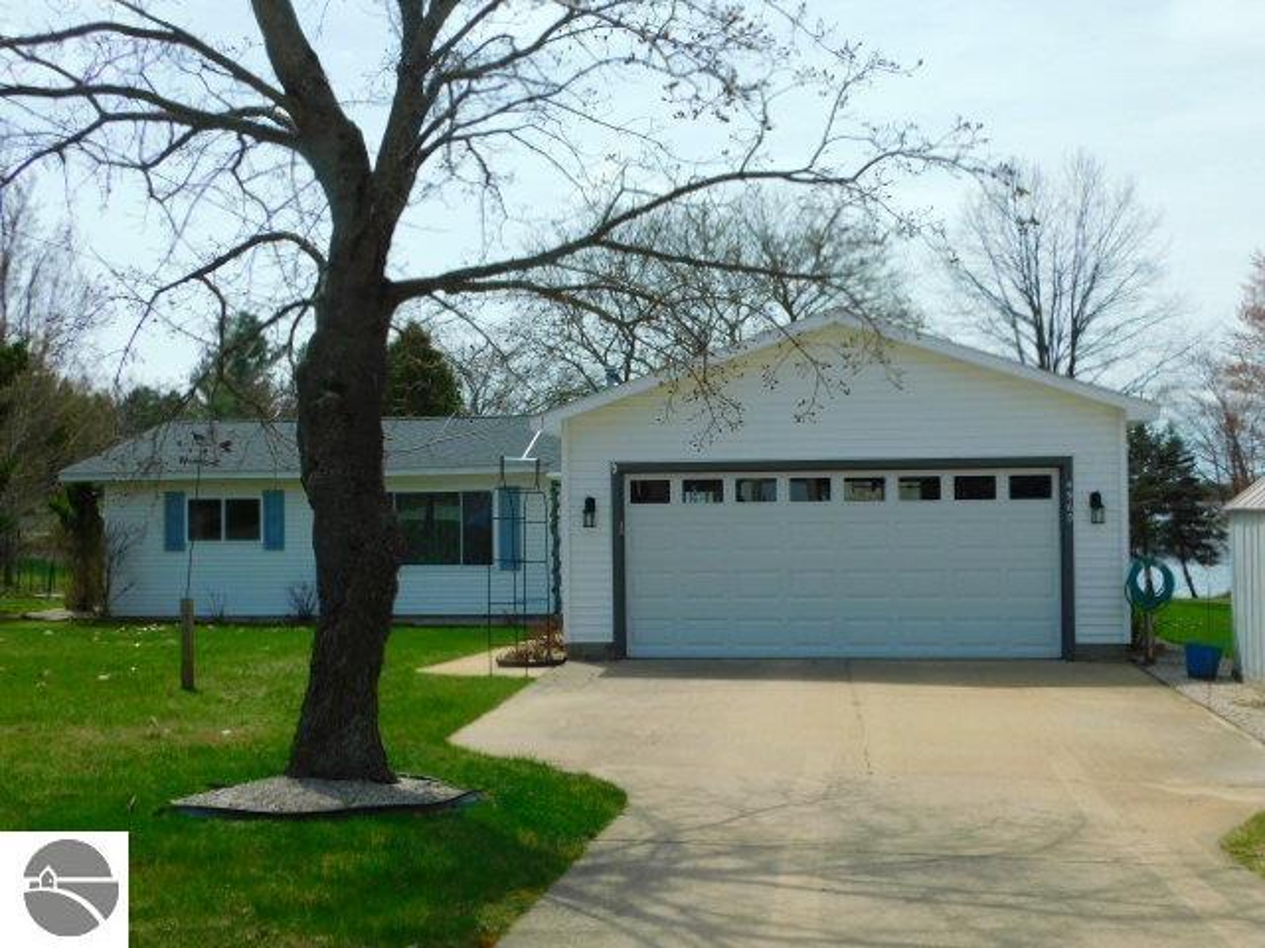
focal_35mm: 40
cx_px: 632
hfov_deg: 46.8
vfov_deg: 36.0
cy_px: 474
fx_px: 1462
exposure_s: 1/1250
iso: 125
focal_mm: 7.1
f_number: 3.6
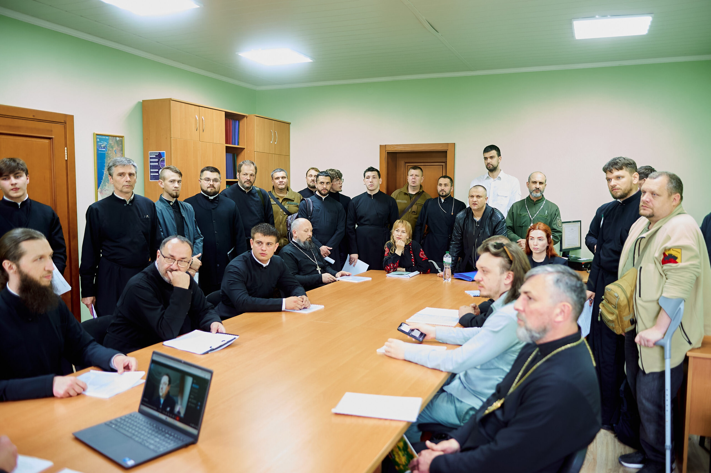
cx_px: 356
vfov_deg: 46.3
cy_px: 236
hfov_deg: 65.5
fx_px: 553
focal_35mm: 28
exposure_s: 1/100
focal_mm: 28
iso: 3200
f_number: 2.8
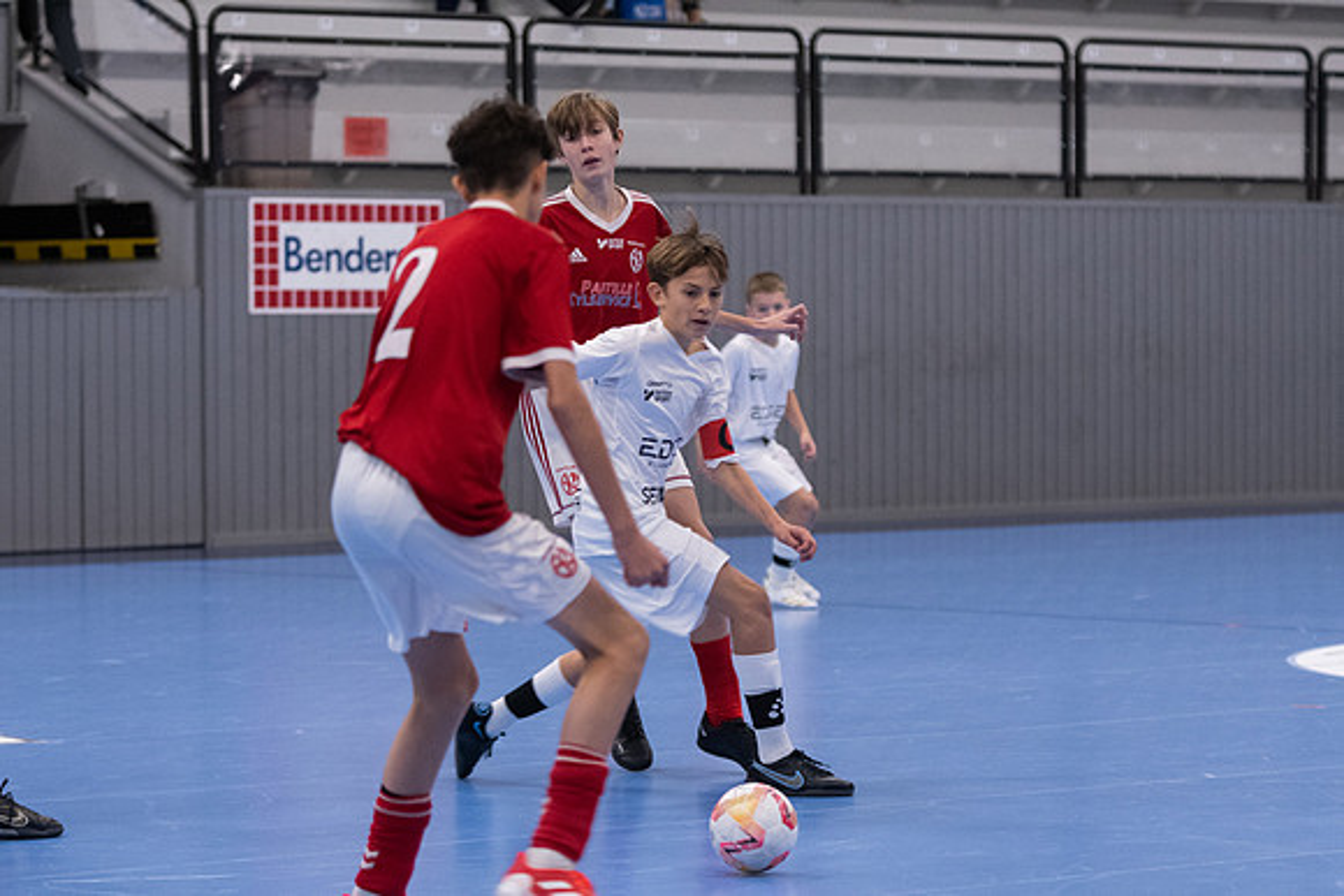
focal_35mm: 158
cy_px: 448
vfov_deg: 8.7
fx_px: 5881
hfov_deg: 13.0
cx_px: 672
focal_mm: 105
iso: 2800
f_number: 3.2
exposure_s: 1/400
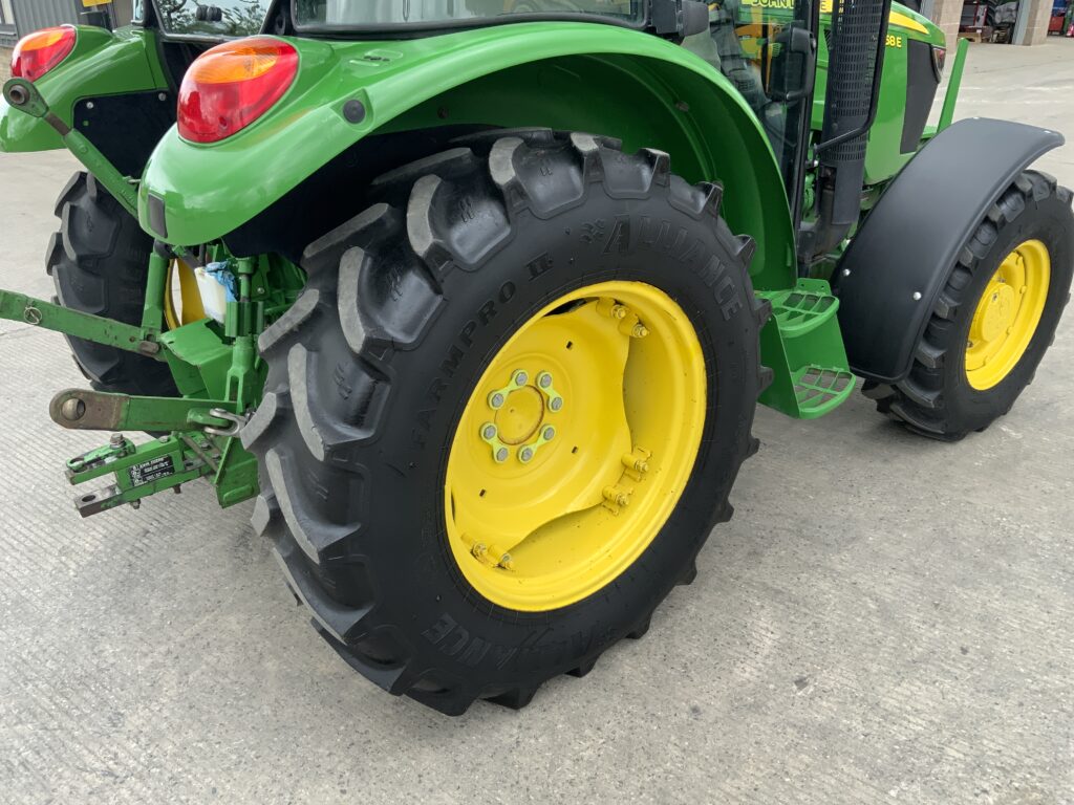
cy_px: 402
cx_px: 537
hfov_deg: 61.7
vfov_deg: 48.2
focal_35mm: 29
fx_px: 900
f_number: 1.8
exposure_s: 1/230
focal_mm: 3
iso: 16
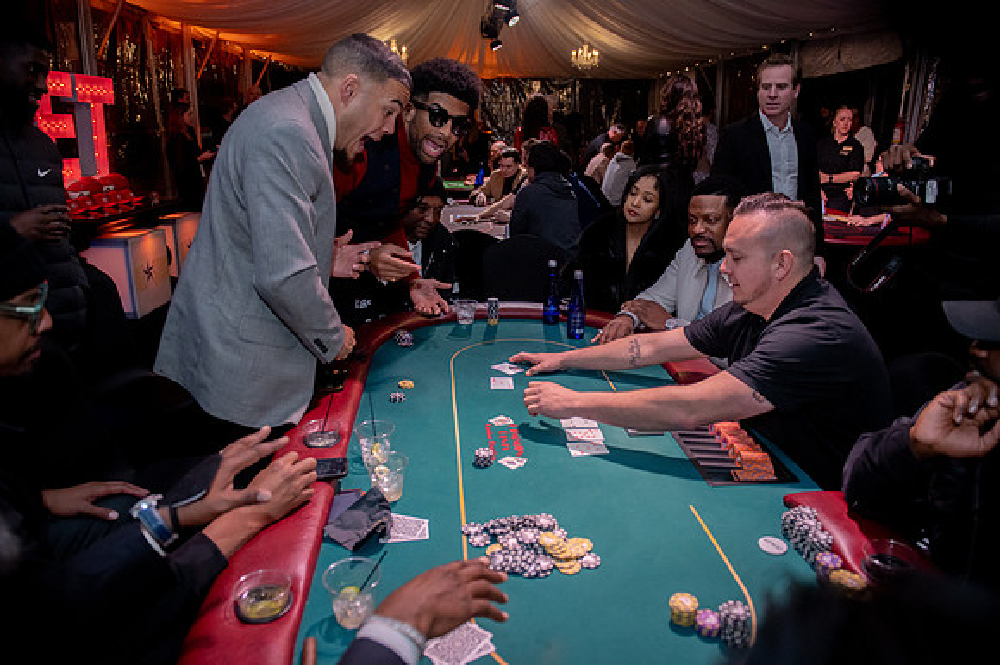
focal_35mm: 24
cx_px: 500
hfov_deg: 73.8
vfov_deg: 53.1
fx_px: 666
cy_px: 332
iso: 3200
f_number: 3.2
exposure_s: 1/1250
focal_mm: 24
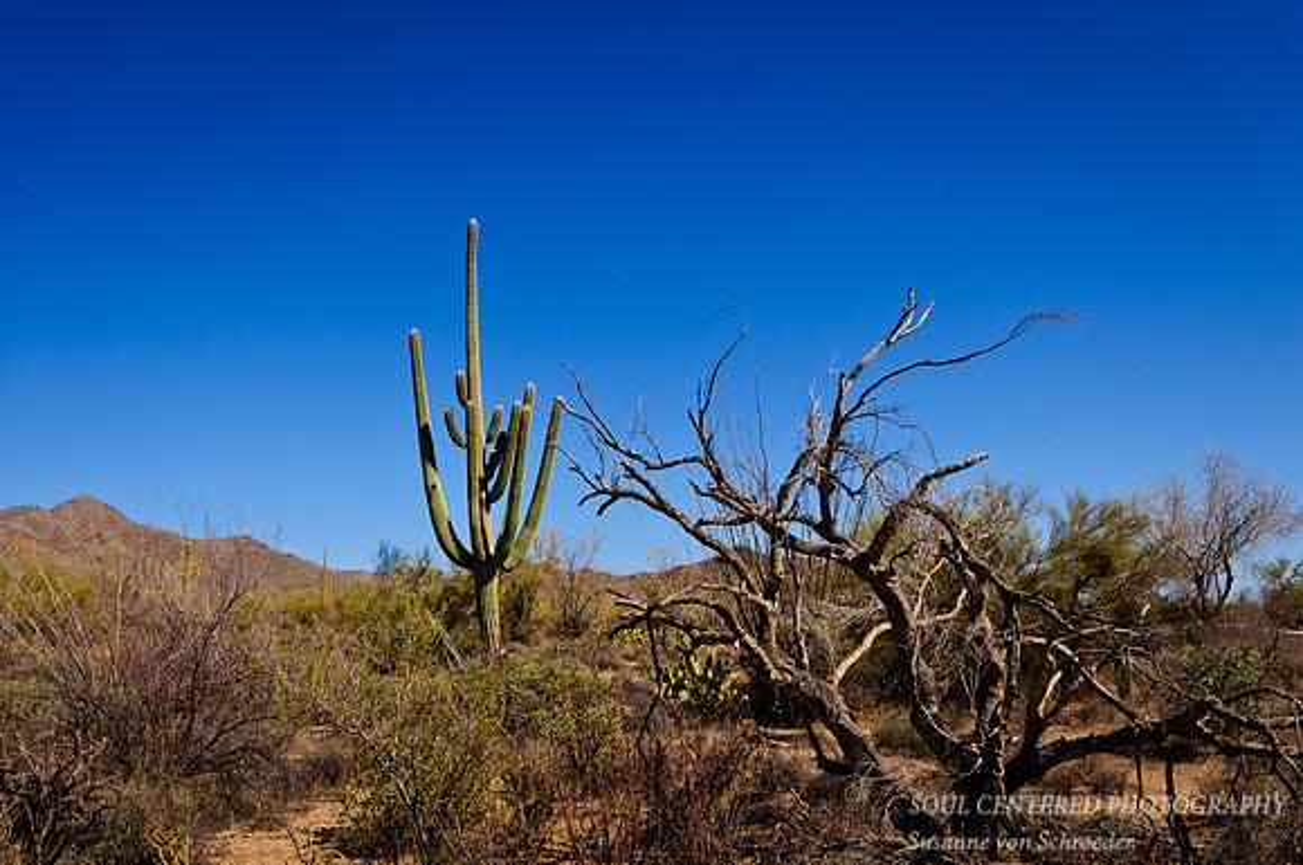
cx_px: 652
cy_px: 432
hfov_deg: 62.0
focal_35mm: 30
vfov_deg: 43.5
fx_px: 1084
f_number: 16
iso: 125
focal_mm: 20
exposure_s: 1/90
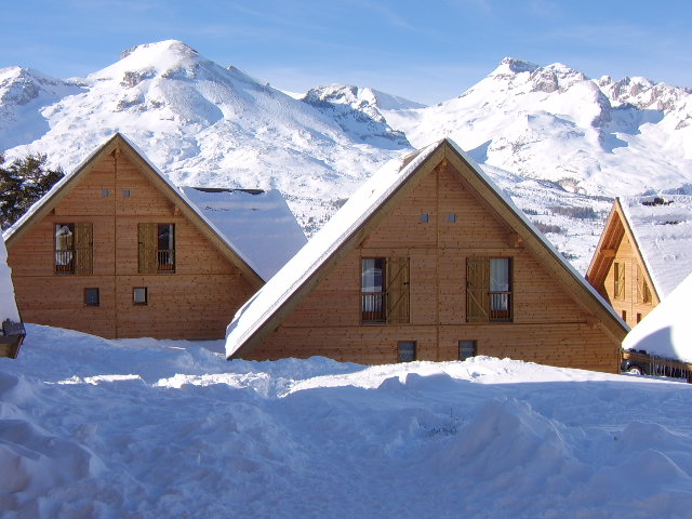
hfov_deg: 49.0
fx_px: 760
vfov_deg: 37.7
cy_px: 260
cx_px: 346
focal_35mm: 38
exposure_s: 1/176
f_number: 6.7
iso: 50
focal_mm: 9.86
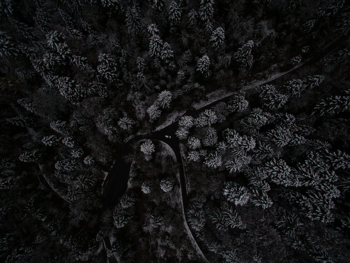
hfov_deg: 81.8
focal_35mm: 20
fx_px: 202
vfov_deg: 65.9
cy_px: 132
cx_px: 175
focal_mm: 3.61
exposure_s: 1/50
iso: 100
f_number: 2.8
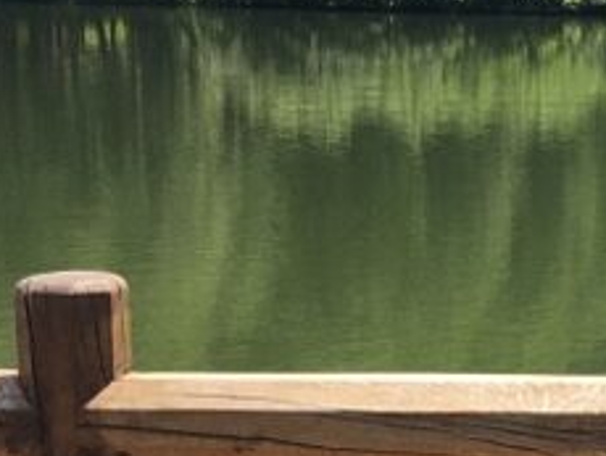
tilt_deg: -6.8
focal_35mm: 129
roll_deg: -2.0
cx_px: 1249
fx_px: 2261
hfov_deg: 13.0
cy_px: 300
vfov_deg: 11.5
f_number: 2.2
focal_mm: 4.15
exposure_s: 1/625
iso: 25
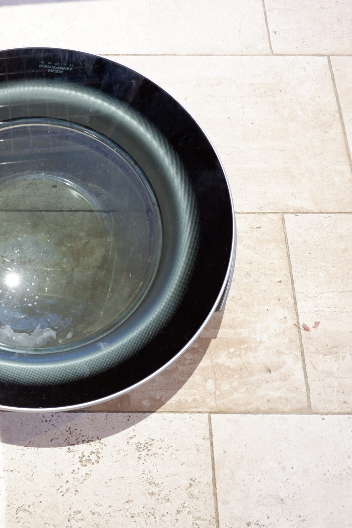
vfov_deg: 54.4
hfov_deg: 35.8
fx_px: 513
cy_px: 266
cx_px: 40
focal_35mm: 35
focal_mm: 15
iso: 2000
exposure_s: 1/25
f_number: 3.5
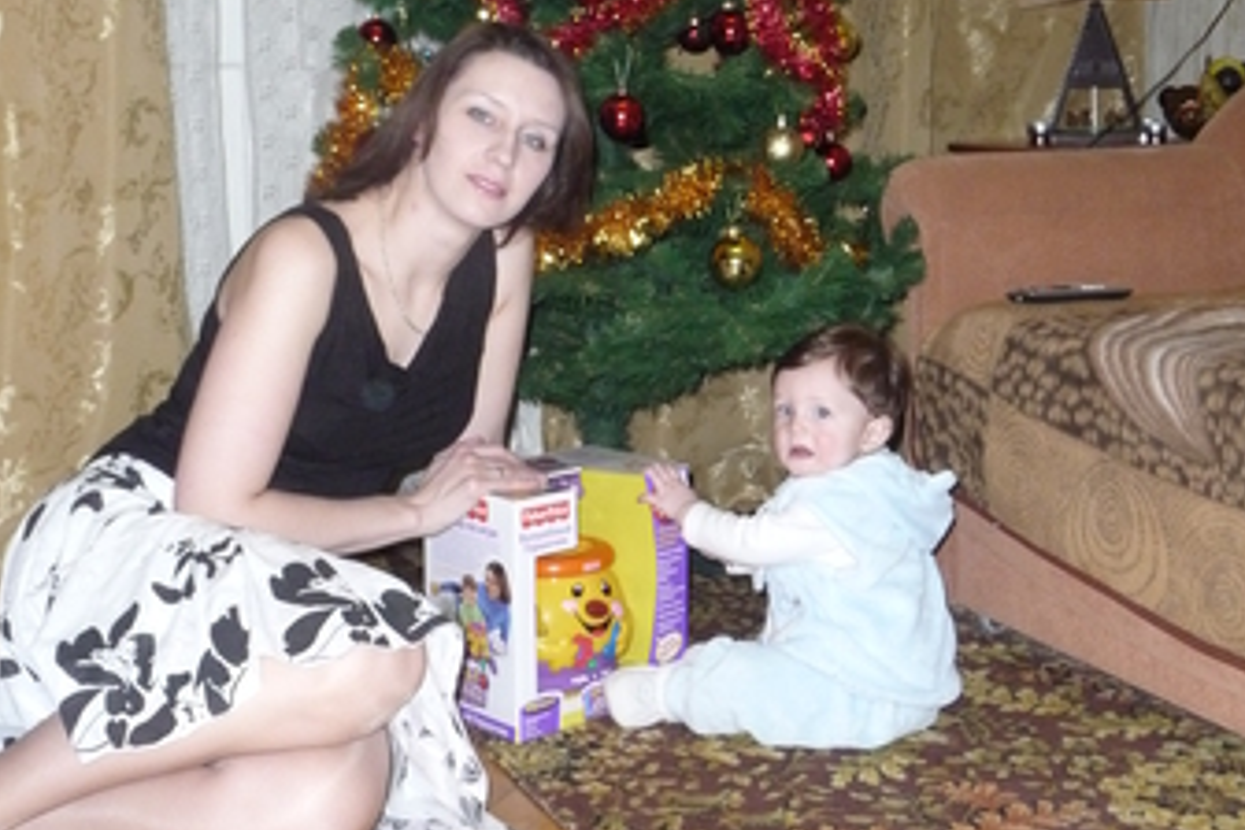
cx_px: 622
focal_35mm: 53
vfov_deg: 25.4
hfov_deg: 37.5
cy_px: 263
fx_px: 1833
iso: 500
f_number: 3.8
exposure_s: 1/30
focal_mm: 6.3
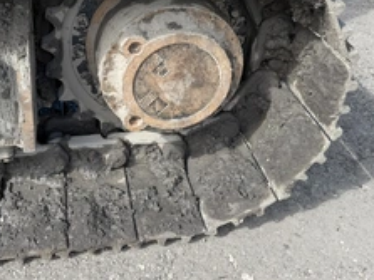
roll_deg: +0.3
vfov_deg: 32.6
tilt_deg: -27.5
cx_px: 144
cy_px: 54
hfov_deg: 43.6
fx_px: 464
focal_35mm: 43
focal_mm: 6.76
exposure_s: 1/813
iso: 80
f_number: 1.78
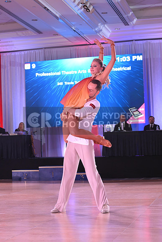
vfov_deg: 28.8
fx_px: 472
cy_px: 121
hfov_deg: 19.5
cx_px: 81
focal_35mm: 70
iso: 1600
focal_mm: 70
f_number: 4.5
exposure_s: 1/200
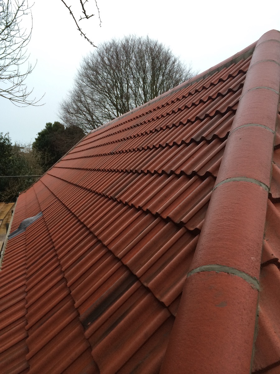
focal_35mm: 30
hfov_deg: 46.8
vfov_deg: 60.0
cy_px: 187
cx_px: 140
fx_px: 324
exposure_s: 1/40
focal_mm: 4.12
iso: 40
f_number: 2.2
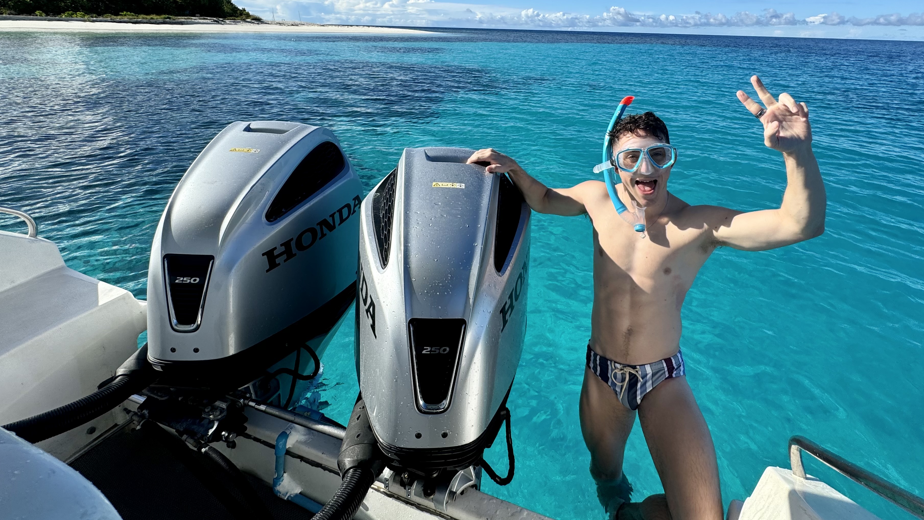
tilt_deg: -19.0
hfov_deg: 95.6
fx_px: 417
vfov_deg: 62.3
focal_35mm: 17
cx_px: 511
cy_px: 172
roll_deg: -0.8
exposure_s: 1/1976
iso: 40
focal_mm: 2.22
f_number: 2.2
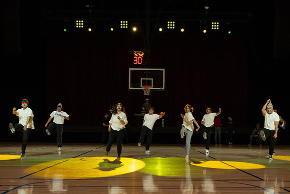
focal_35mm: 66
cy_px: 115
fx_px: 529
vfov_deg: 20.7
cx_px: 164
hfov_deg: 30.6
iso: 2500
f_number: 5
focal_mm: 50
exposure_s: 1/400
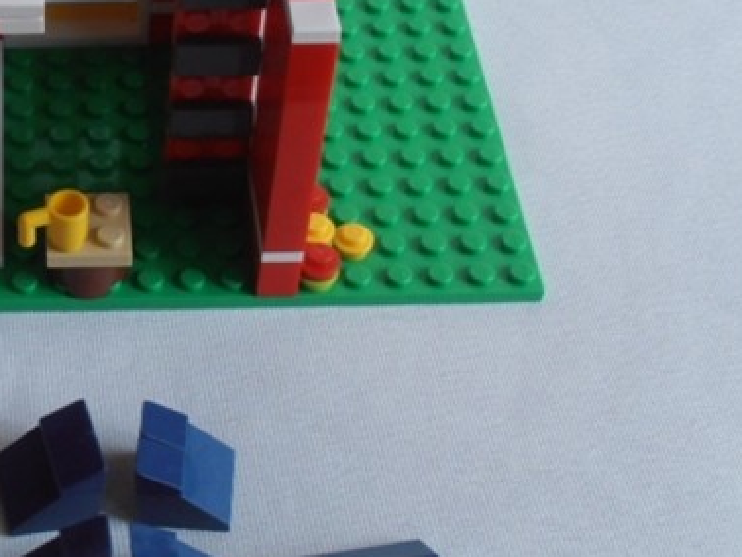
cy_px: 203
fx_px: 1887
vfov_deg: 16.8
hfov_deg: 21.6
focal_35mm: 88
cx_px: 47
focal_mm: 6.61
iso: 80
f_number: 3.9
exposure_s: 1/80
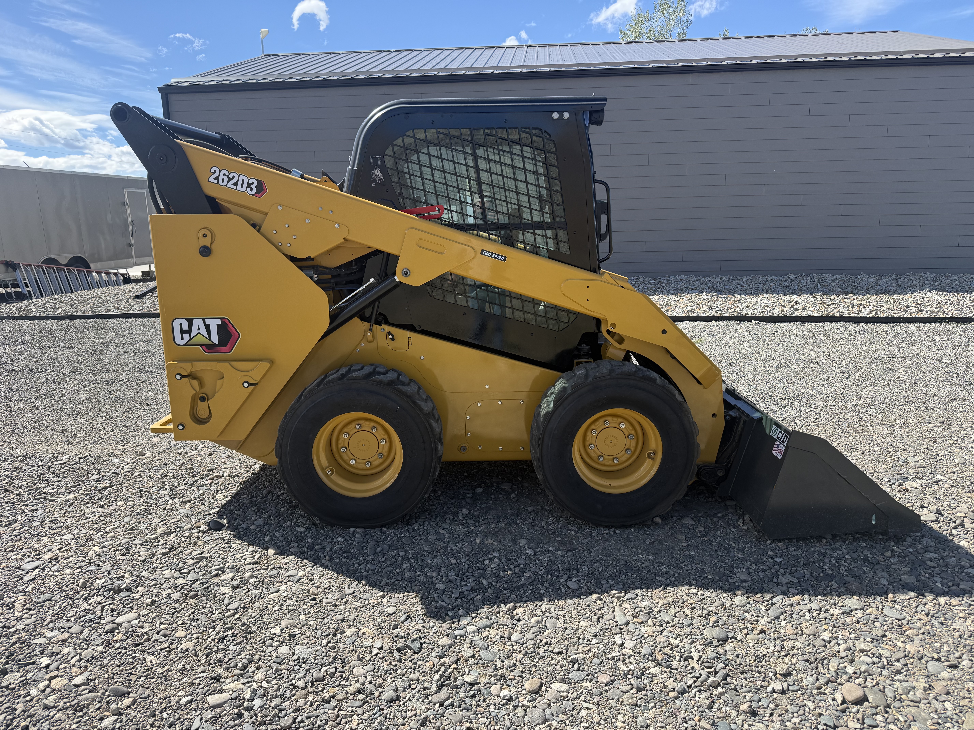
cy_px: 365
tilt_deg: -9.8
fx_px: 675
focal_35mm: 24
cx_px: 487
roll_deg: +0.8
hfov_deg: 71.6
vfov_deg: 56.8
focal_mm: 6.76
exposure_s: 1/2370
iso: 80
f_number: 1.78
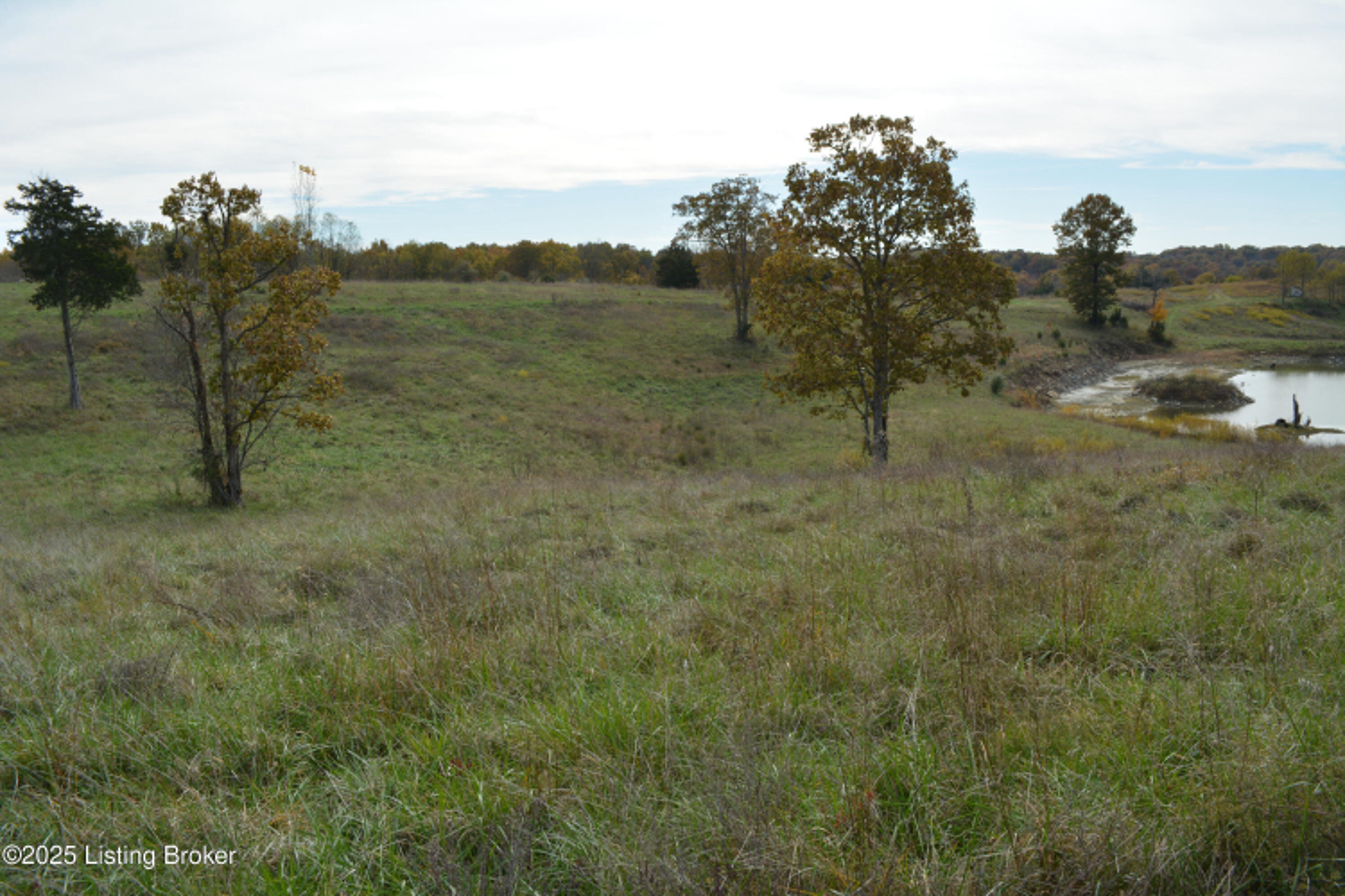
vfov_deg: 47.9
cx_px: 672
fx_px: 1009
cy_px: 448
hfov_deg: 67.4
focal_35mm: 27
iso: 140
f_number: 8
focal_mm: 18
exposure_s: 1/250
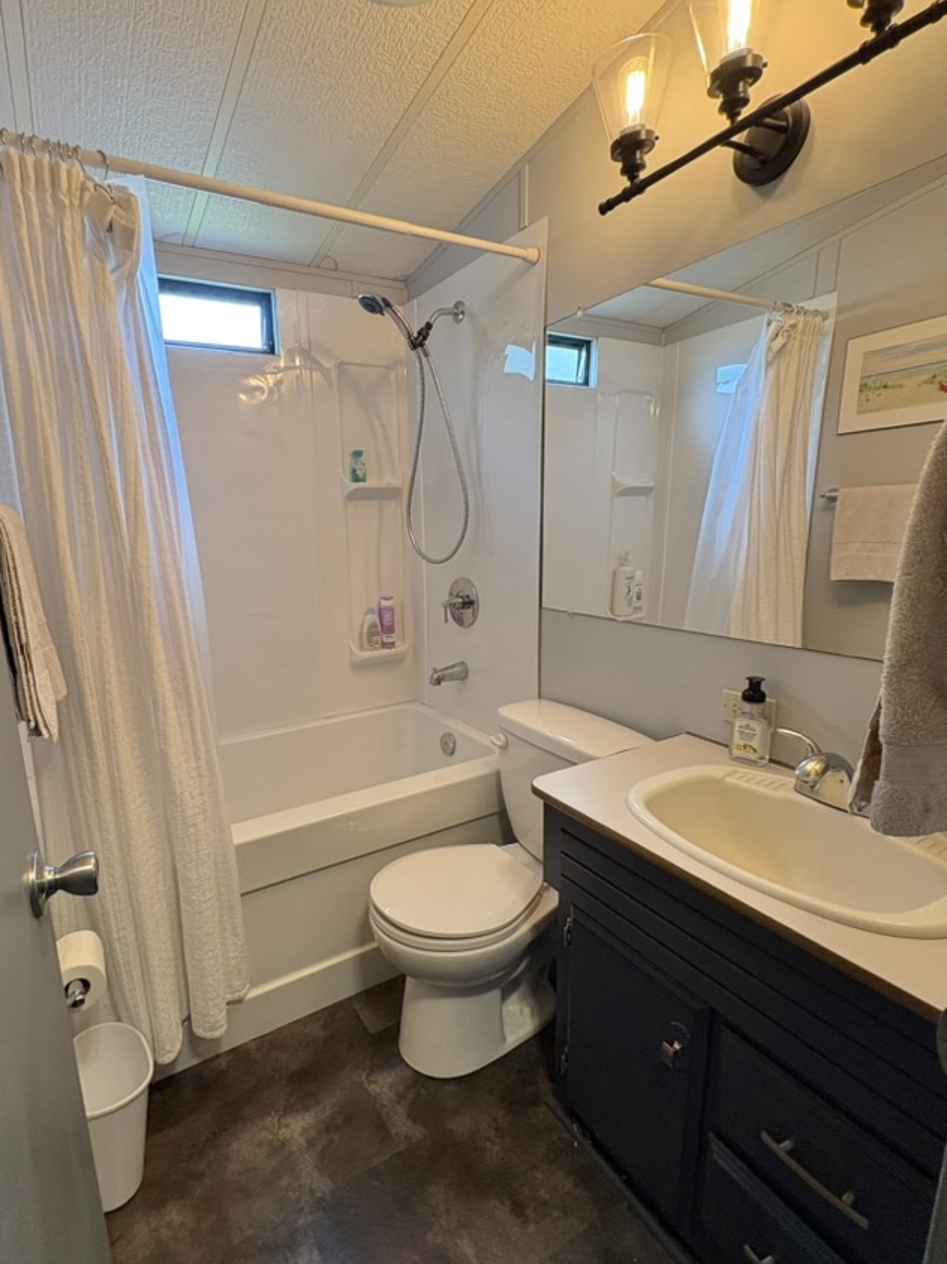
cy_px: 651
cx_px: 403
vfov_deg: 91.0
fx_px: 620
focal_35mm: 17
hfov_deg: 74.3
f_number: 2.2
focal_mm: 2.22
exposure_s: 1/60
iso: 250
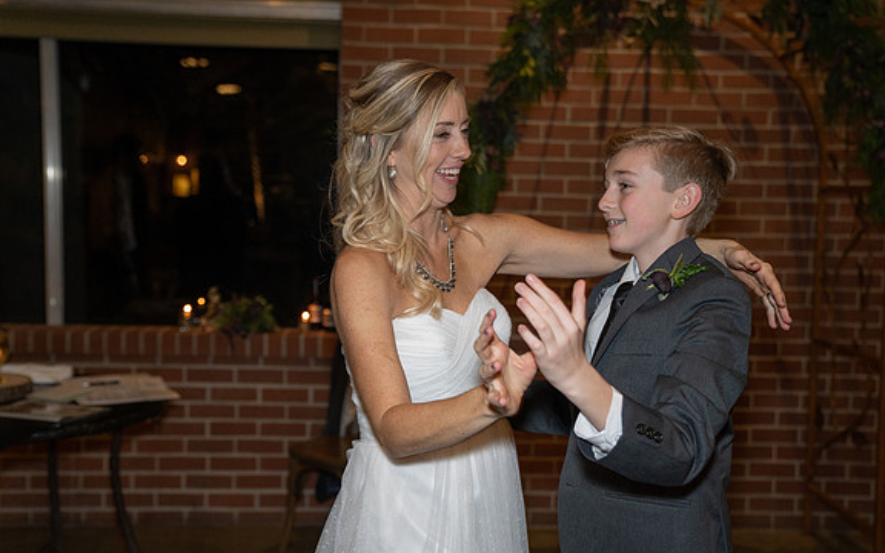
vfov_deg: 32.8
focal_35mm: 39
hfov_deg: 50.4
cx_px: 441
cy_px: 288
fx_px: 941
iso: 2000
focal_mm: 38
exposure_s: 1/125
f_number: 2.8
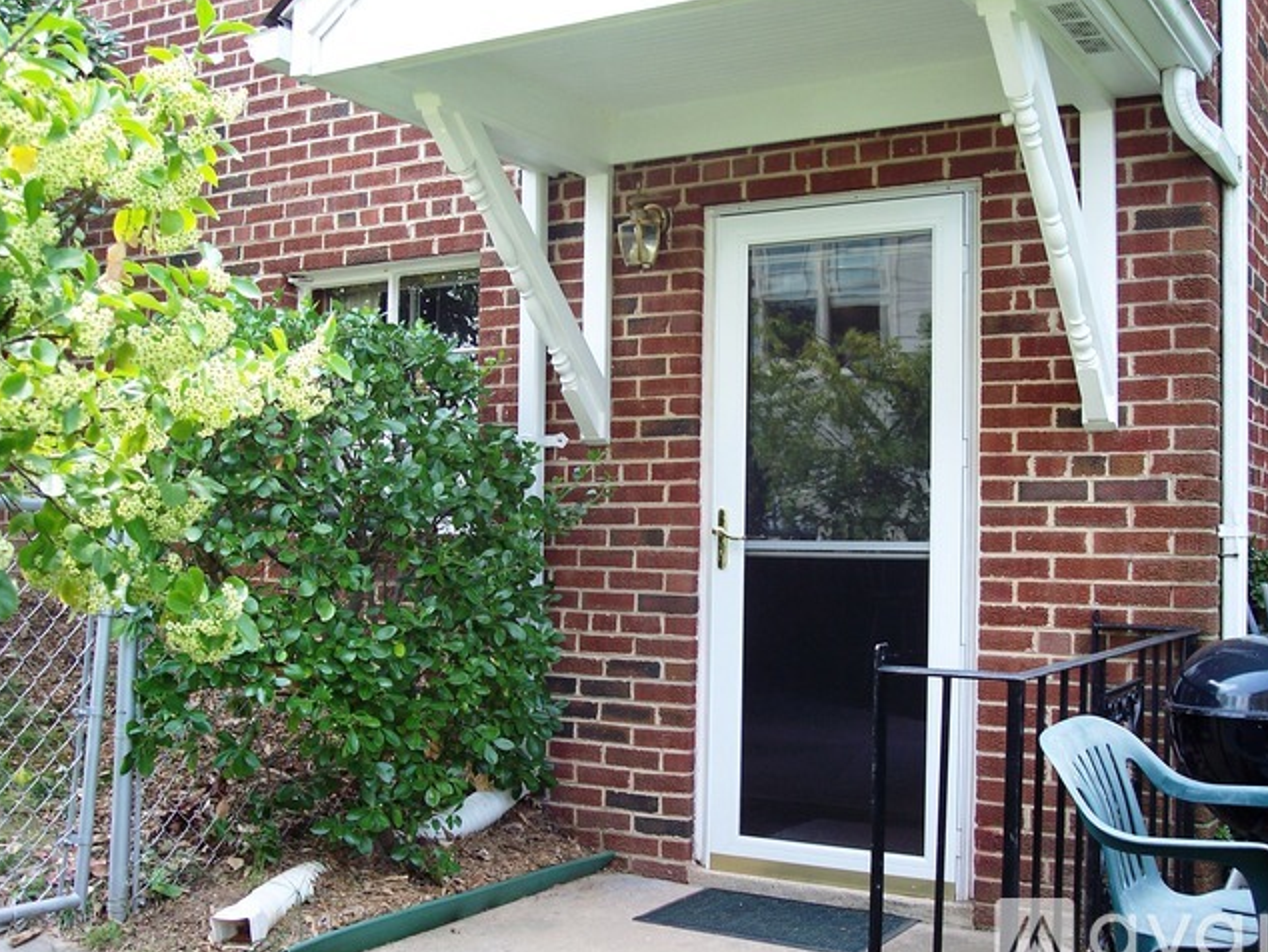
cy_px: 478
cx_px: 651
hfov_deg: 45.8
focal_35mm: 41
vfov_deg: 35.2
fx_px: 1502
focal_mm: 8
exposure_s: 1/60
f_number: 3.4
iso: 100
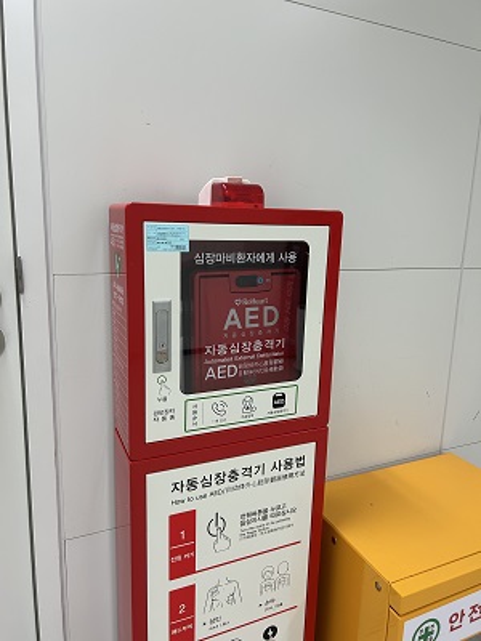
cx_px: 240
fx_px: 482
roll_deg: -1.8
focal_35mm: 26
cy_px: 320
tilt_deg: -11.6
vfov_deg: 67.3
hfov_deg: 53.1
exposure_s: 1/120
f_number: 1.5
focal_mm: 5.7
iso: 100
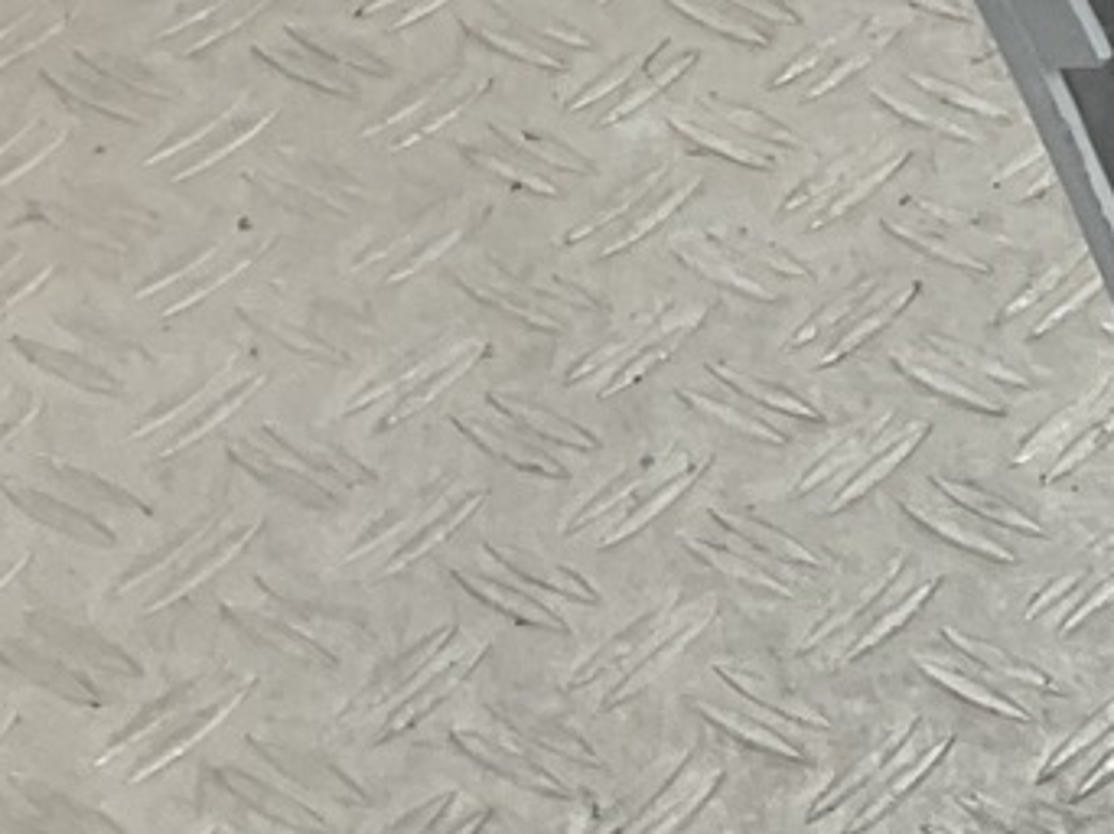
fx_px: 5499
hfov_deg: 9.6
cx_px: 3072
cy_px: -169
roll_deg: -10.9
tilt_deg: -38.8
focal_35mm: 171
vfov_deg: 8.6
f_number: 1.8
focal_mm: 3
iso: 16
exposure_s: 1/116
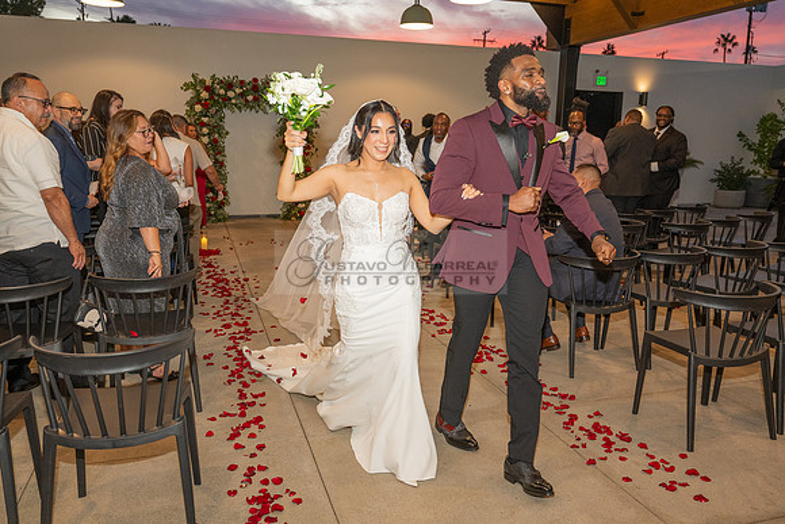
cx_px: 392
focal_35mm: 30
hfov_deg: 61.9
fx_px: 654
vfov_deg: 43.6
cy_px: 262
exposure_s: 1/200
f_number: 3.5
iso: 1250
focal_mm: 30
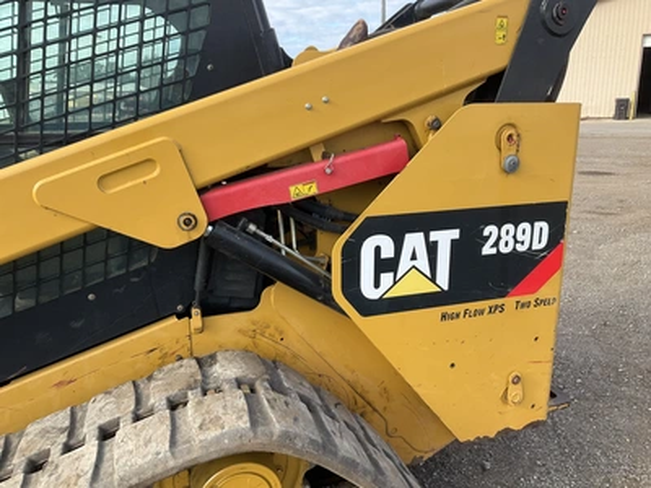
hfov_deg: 61.7
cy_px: 244
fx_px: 545
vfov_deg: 48.2
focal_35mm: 29
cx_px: 326
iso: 25
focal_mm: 3
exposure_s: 1/403
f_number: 1.8
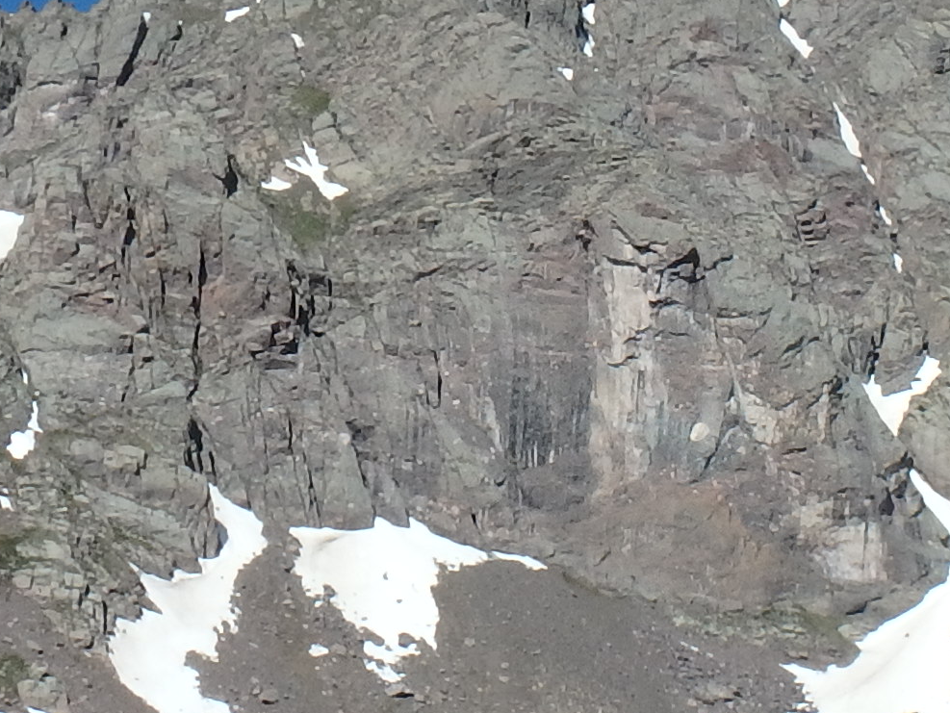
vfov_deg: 15.1
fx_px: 2690
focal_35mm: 98
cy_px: 366
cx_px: 648
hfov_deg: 19.9
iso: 125
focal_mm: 3.7
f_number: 6
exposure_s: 1/640
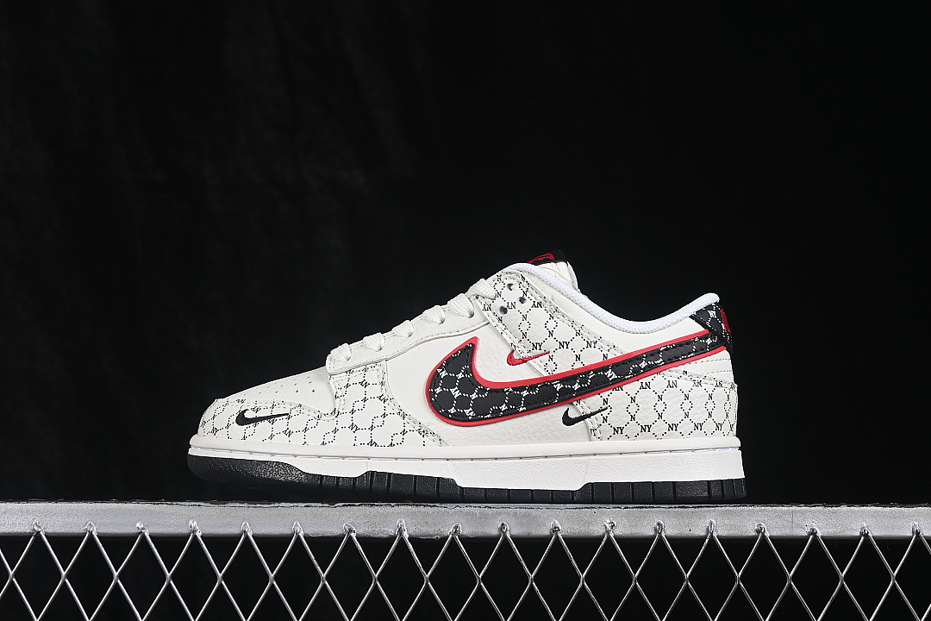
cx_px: 466
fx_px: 1939
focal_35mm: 75
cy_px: 310
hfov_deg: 27.0
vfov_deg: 18.2
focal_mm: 50
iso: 160
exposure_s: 1/80
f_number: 8
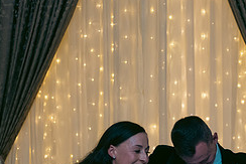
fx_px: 814
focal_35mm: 119
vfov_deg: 11.5
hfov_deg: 16.7
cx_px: 265
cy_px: 107
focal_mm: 50
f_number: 3.5
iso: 800
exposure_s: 1/160
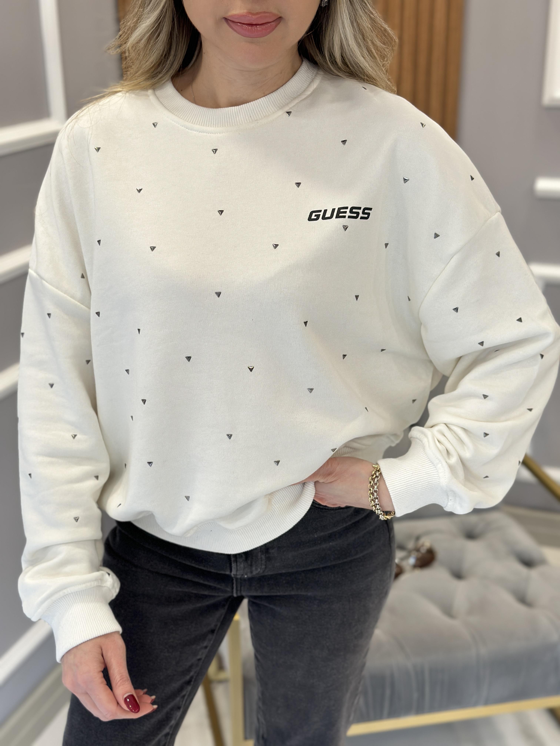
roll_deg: +0.5
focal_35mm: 48
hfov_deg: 30.3
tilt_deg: -20.9
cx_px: 280
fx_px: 1035
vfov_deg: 39.7
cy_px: 373
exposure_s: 1/121
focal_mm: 6.86
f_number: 1.78
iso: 125
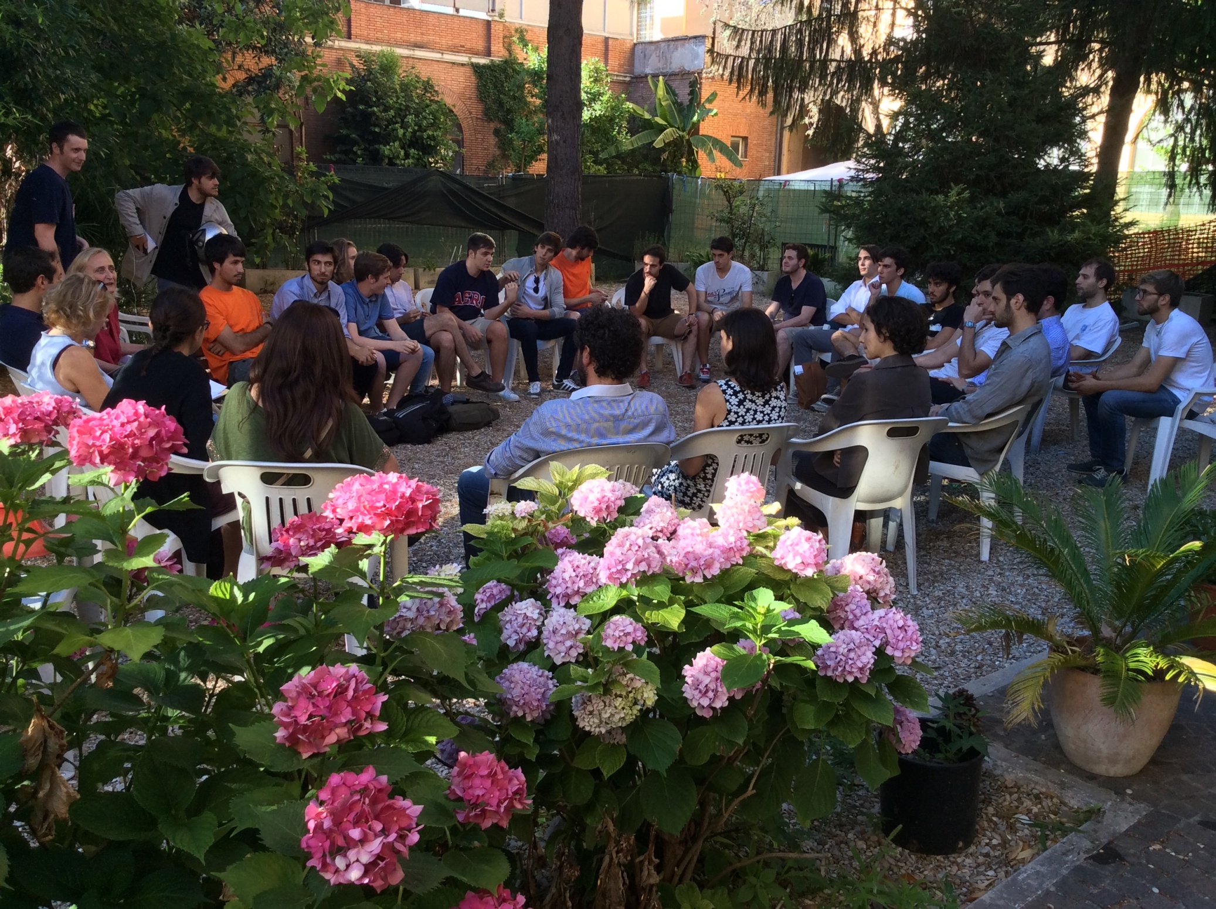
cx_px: 608
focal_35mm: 33
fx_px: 1157
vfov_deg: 42.8
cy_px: 454
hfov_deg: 55.4
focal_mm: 3.3
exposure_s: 1/120
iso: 40
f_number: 2.4
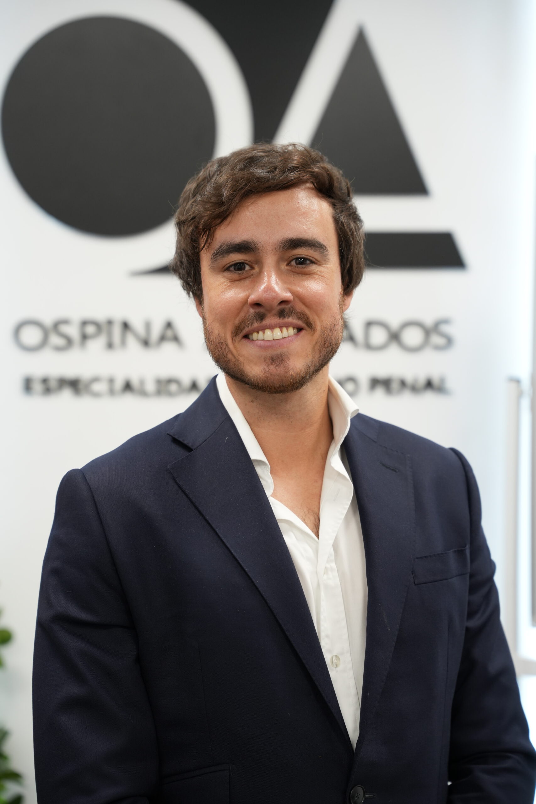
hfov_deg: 20.4
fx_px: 1492
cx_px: 268
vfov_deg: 30.2
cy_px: 402
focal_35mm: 67
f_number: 3.5
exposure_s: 1/100
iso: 800
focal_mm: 66.8
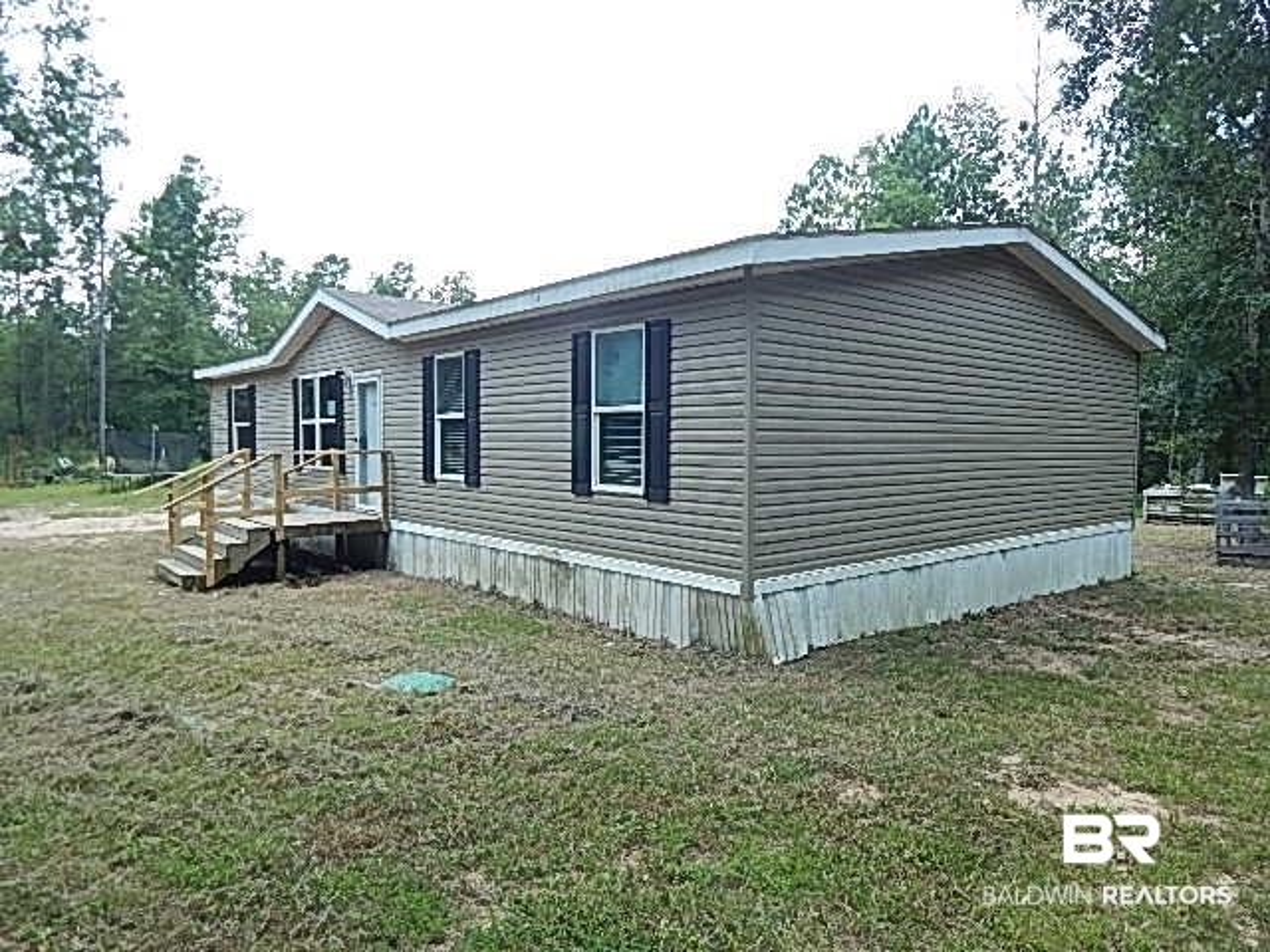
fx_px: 844
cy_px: 476
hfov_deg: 73.9
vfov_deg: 58.9
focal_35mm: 23
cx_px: 635
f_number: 3
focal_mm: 4
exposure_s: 1/320
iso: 125
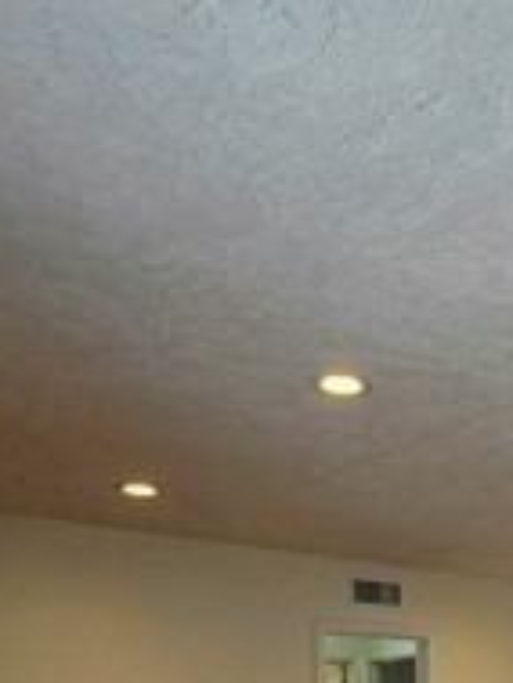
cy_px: 723
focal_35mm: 44
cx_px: 603
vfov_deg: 37.1
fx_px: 868
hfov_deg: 28.9
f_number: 1.9
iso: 40
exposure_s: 1/120
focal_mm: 2.2
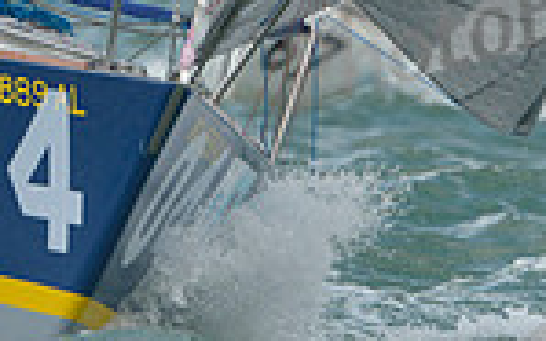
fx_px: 22371
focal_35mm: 1504
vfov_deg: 0.9
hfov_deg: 1.4
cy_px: -123
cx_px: 95
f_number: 6.3
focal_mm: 380
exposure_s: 1/1250
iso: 280
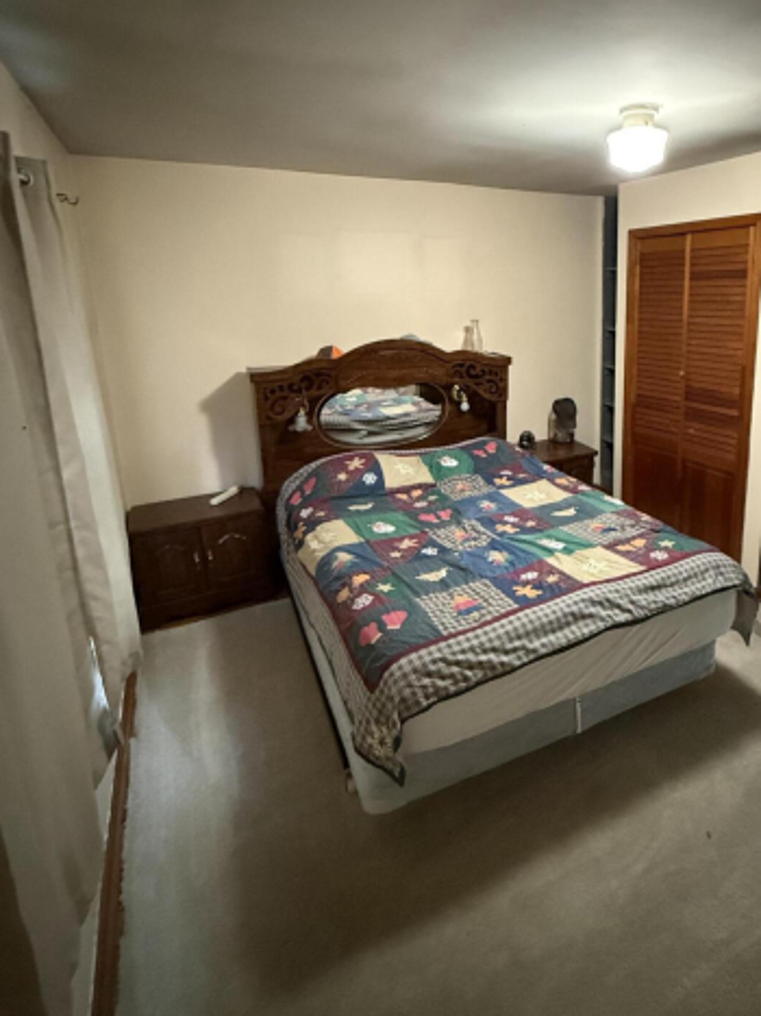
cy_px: 423
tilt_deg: -13.4
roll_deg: +1.2
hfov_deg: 64.6
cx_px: 494
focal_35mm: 20
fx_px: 587
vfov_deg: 81.1
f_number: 2.2
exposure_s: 1/40
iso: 1250
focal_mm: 2.22
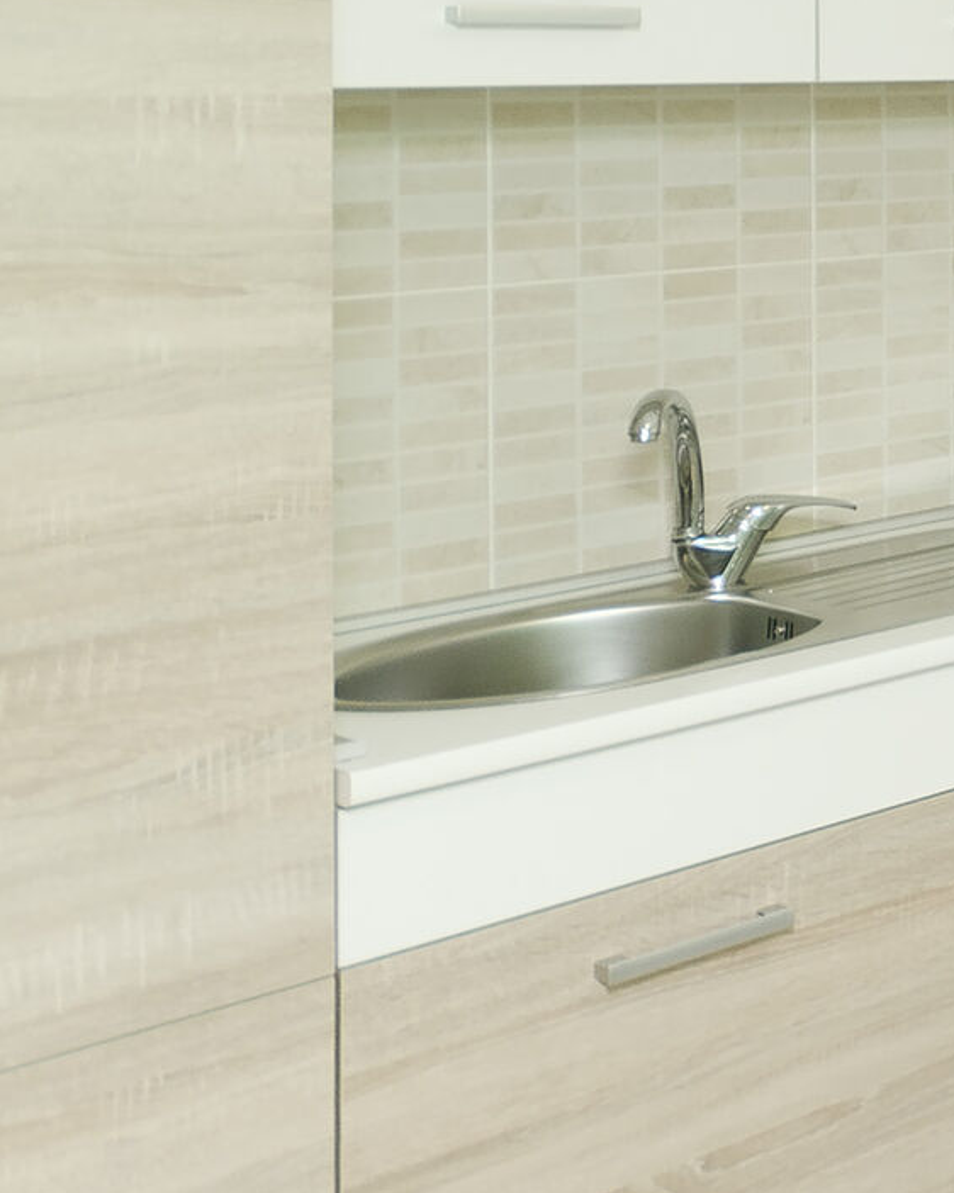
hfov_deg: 15.1
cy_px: 196
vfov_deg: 32.4
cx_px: 2293
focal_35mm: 56
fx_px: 1977
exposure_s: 1/50
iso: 100
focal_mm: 10
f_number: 5
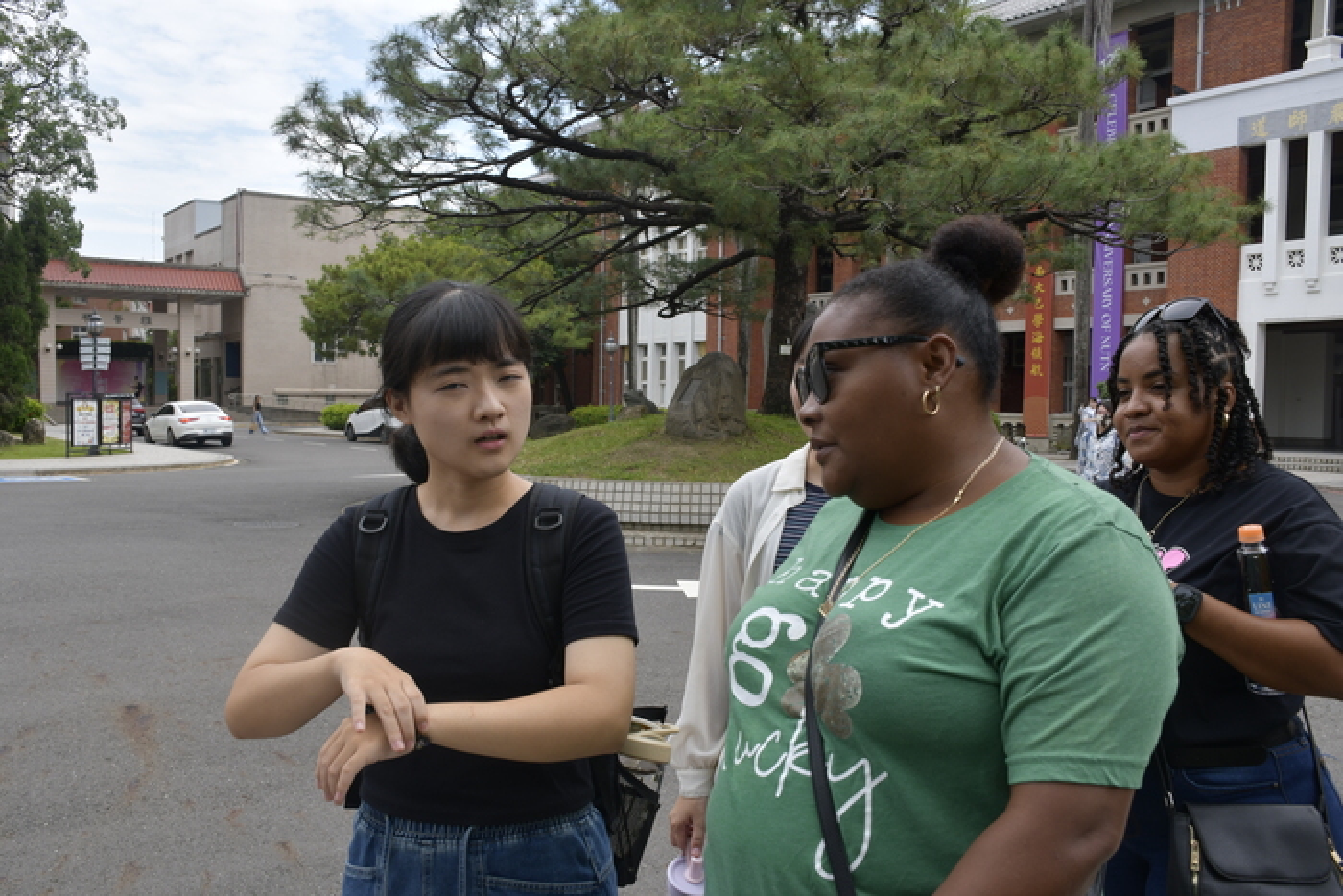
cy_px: 448
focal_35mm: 33
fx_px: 1231
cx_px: 672
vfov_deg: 40.0
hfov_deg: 57.2
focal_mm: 22
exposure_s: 1/250
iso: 180
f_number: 8
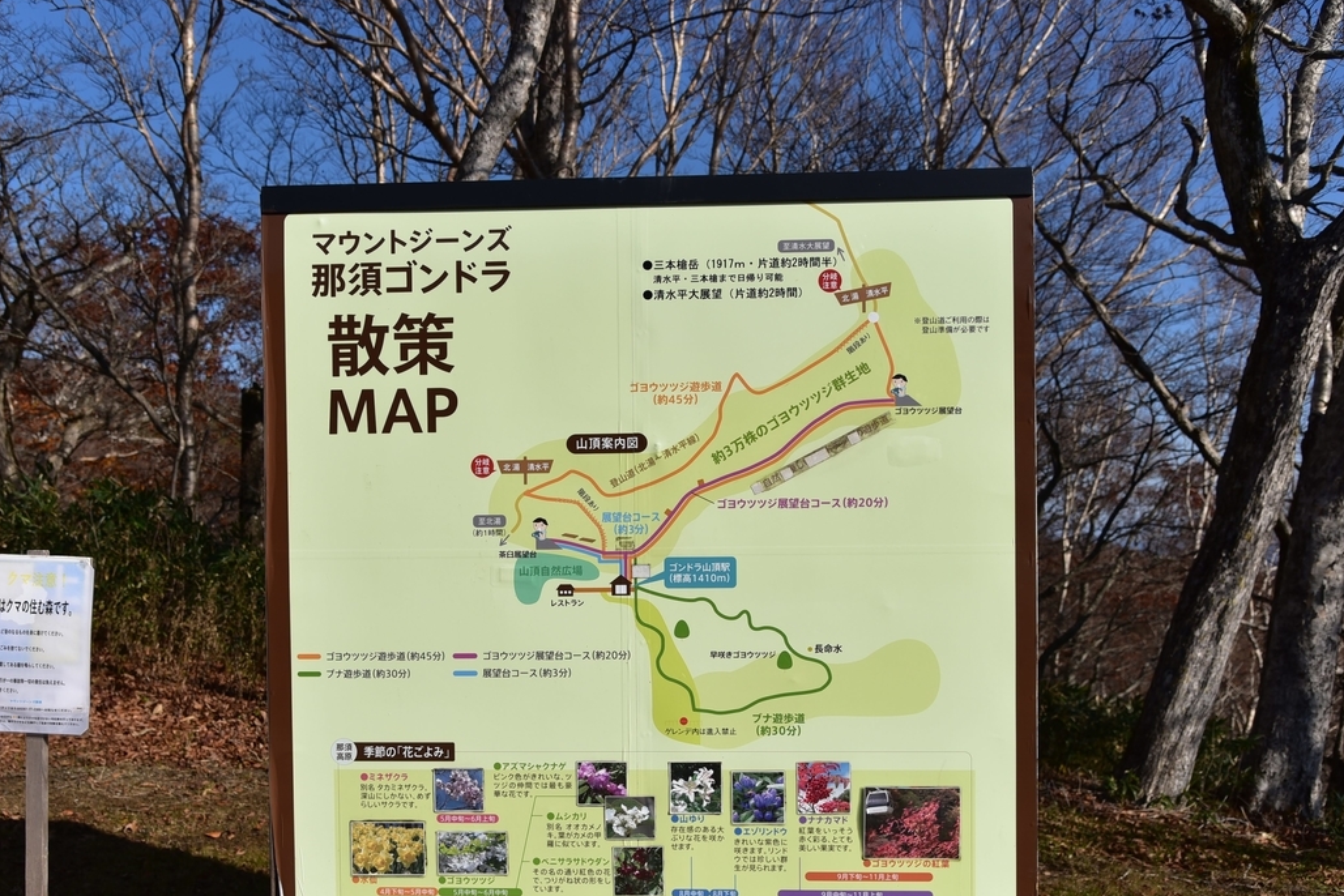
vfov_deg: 37.8
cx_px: 603
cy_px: 520
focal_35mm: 35
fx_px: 1307
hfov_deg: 54.3
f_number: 4.8
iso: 200
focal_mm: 30
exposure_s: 1/2000
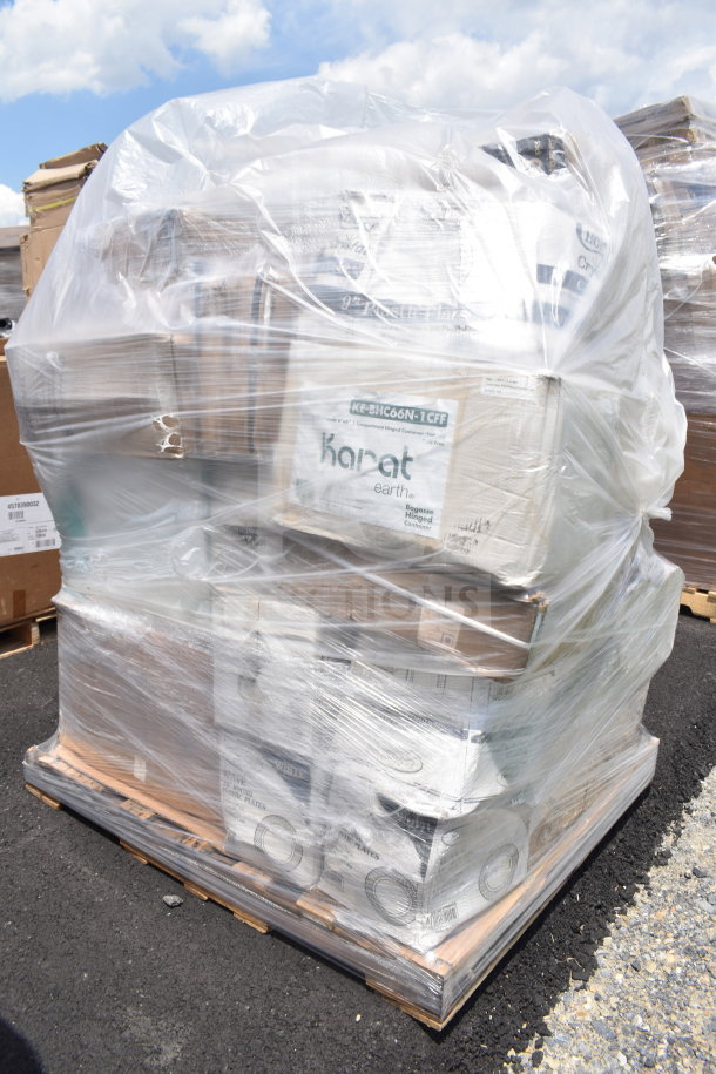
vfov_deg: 67.4
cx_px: 358
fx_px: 805
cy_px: 537
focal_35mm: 27
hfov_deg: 47.9
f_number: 7.1
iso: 200
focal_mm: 18
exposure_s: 1/500
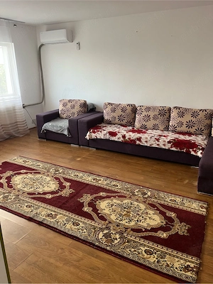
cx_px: 106
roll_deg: +0.7
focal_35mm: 26
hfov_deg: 53.1
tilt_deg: -18.0
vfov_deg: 67.3
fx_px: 213
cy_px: 142
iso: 160
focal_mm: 5.1
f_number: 1.6
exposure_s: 1/50
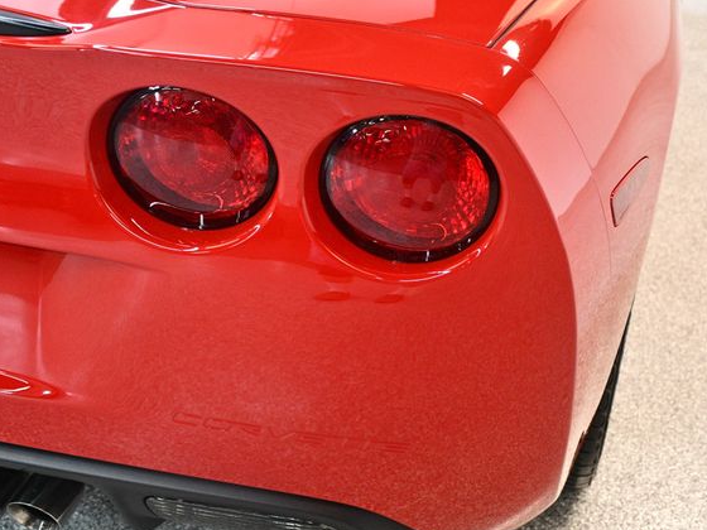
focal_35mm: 56
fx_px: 1144
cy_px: 268
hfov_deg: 34.3
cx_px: 316
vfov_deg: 26.1
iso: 3200
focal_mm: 34
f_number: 4.2
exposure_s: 1/80
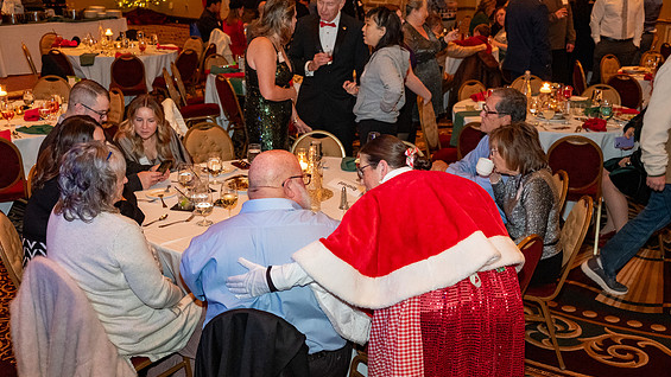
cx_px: 335
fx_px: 765
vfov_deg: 27.7
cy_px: 227
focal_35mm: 43
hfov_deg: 47.4
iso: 2500
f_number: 3.2
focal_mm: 26.5
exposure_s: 1/125
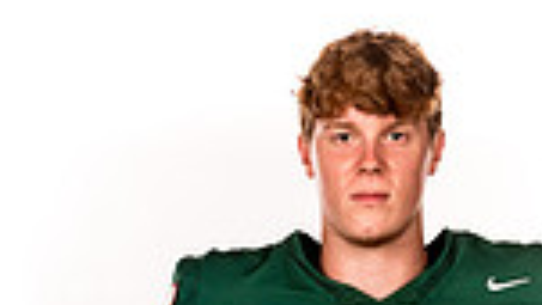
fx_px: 2515
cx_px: 312
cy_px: 793
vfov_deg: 6.5
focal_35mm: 175
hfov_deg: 12.3
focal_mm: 56
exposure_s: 1/400
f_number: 8
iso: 800
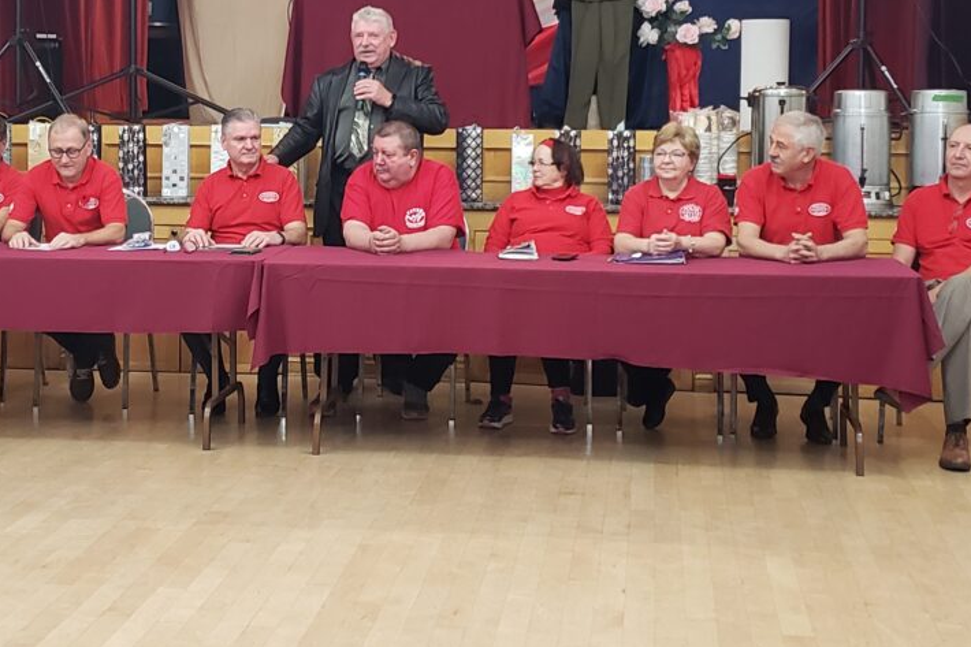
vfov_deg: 33.6
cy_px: 171
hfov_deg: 48.9
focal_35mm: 39
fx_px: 1052
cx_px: 341
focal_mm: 4.3
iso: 320
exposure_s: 1/40
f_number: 1.5
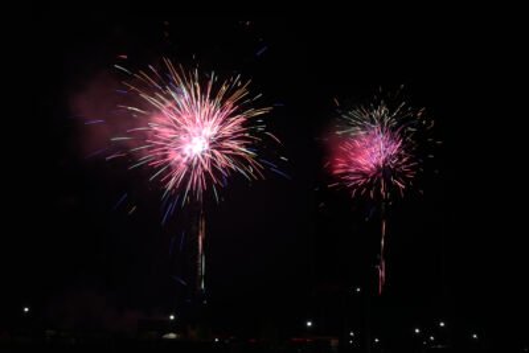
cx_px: 264
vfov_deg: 37.9
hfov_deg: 54.4
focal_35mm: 35
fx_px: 514
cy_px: 176
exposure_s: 1/3
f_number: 8
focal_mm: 35
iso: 125
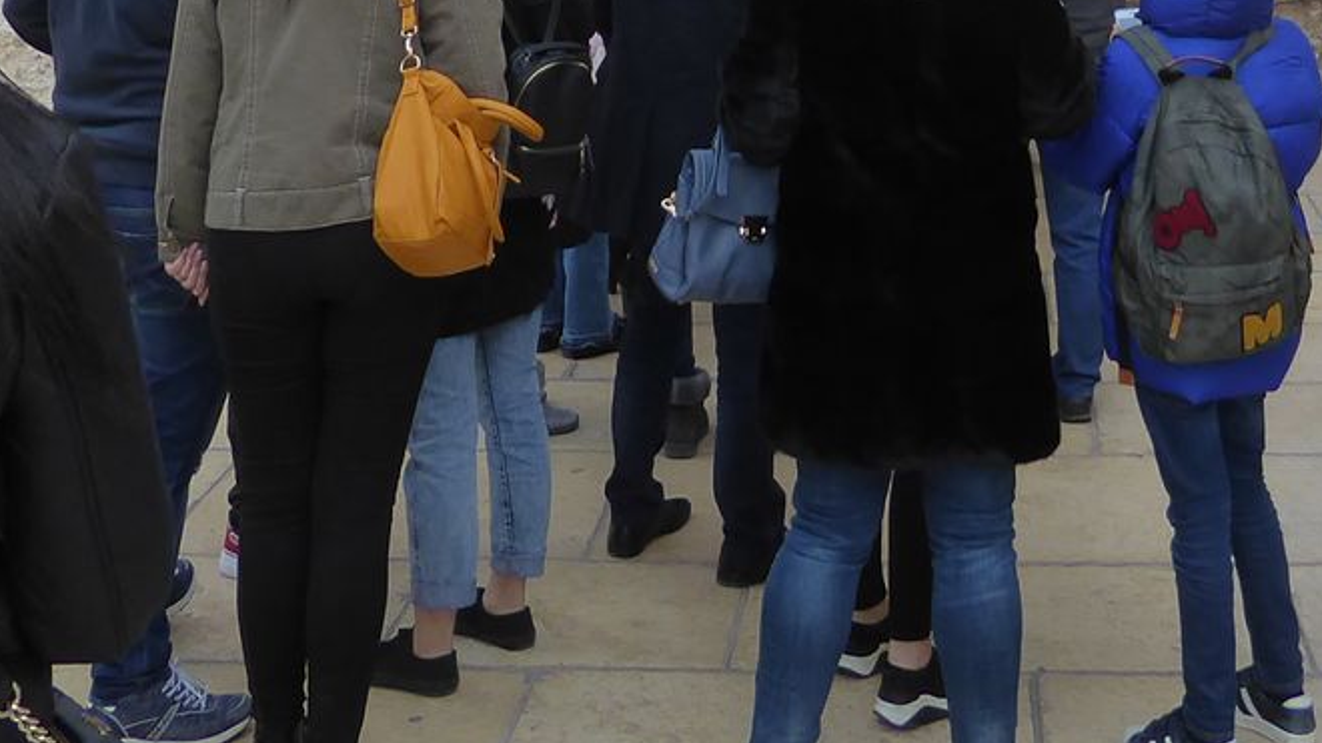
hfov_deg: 31.7
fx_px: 2313
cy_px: -651
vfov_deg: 15.4
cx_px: 867
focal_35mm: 66
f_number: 3.3
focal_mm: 4.3
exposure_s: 1/400
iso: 125
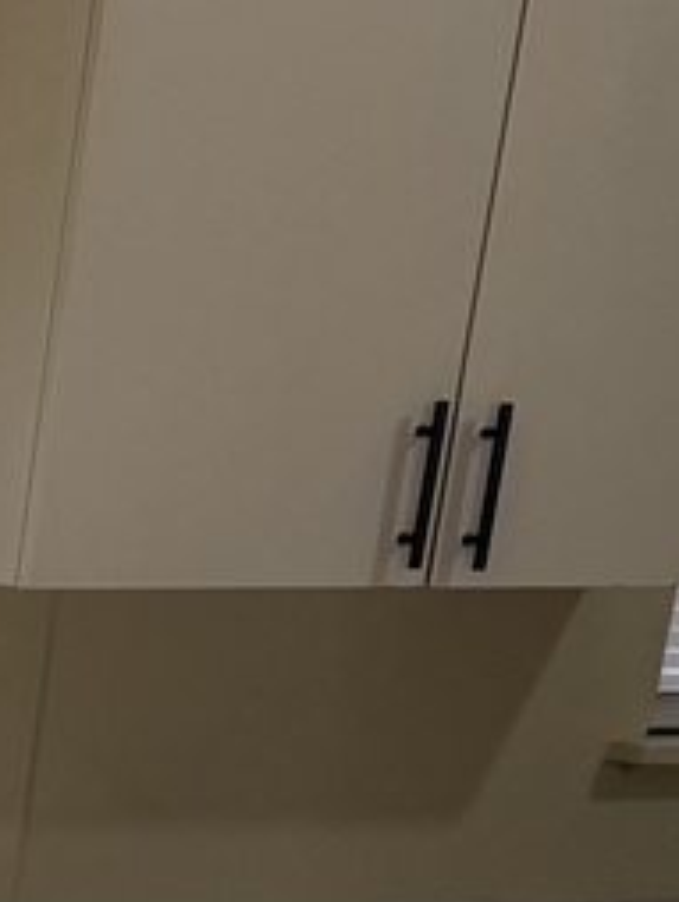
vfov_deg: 12.9
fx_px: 3551
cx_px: -1173
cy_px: 1729
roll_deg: -1.0
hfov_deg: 9.3
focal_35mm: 136
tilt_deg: -21.4
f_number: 1.78
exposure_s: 1/166
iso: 100
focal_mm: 6.76
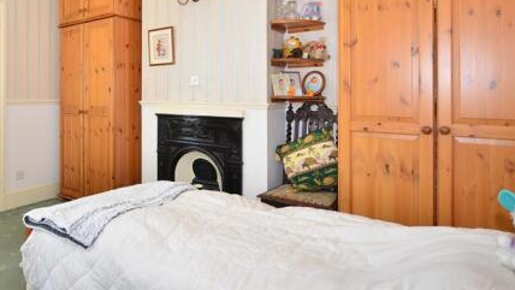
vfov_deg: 46.8
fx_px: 328
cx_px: 141
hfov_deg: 72.0
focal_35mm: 24
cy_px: 91
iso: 200
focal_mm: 10
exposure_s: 1/20
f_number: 5
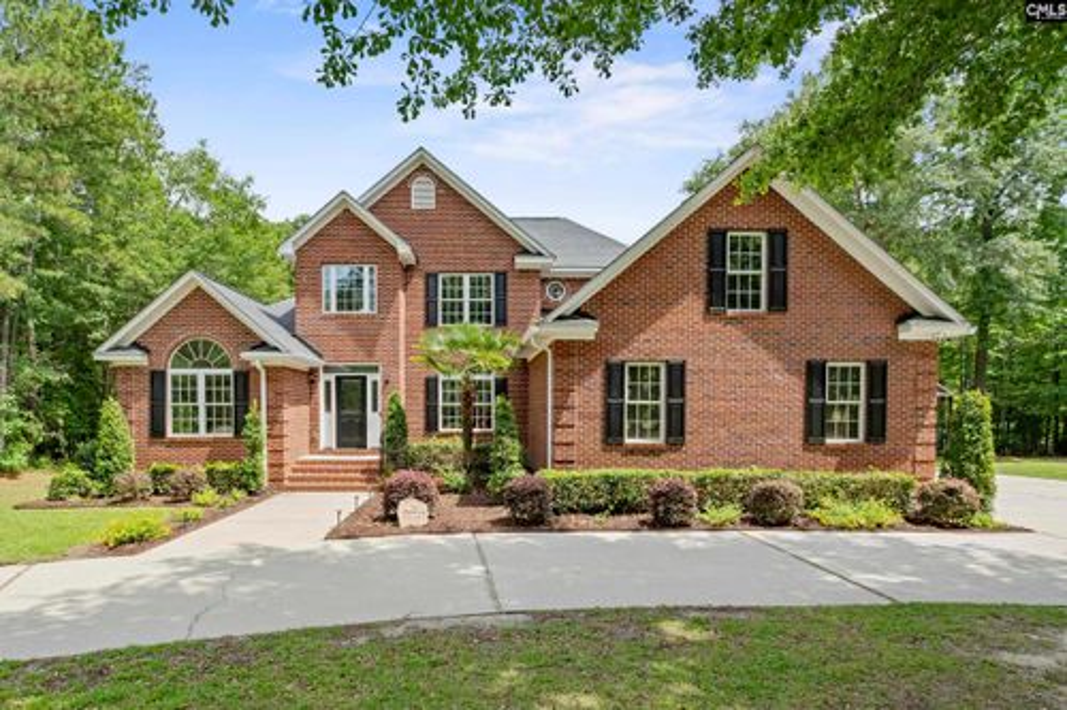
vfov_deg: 72.0
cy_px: 355
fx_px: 489
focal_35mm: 16
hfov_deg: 95.0
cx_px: 534
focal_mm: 11
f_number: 6.3
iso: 320
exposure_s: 1/500
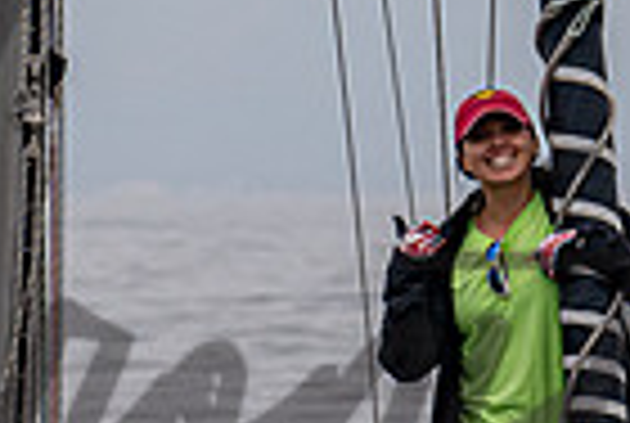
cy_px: 78
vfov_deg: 1.2
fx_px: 19764
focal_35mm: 1127
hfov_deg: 1.8
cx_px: 568
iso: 500
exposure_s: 1/2500
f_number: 6.3
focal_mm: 200
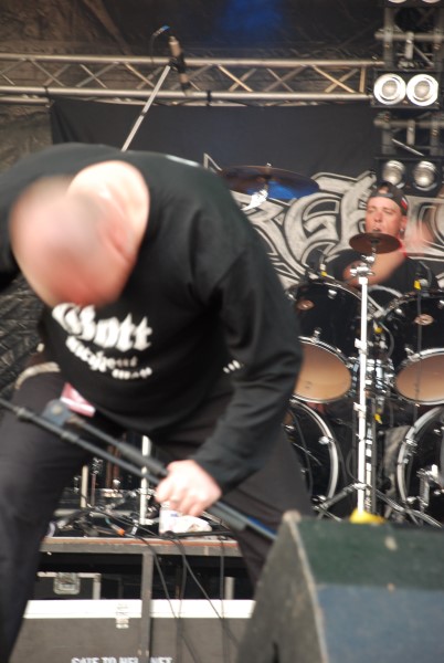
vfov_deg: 13.7
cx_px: 222
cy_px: 332
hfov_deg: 9.2
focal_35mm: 150
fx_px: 2765
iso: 400
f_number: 5.6
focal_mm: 100
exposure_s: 1/30
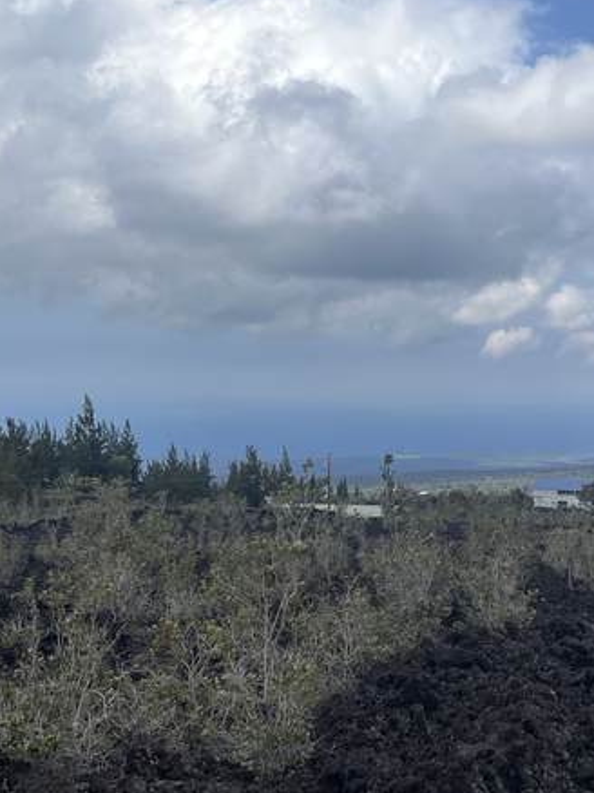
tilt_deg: -2.7
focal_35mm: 57
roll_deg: +0.5
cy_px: 416
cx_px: 493
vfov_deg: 33.8
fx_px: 1305
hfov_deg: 25.1
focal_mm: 5.1
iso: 50
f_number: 1.6
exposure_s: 1/5076
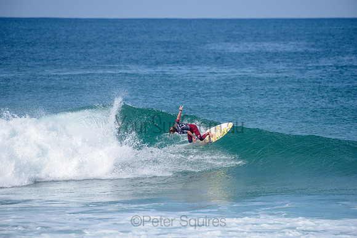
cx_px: 178
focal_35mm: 500
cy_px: 119
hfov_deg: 4.1
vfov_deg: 2.8
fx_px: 4959
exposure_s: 1/2500
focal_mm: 500
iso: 250
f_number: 6.3
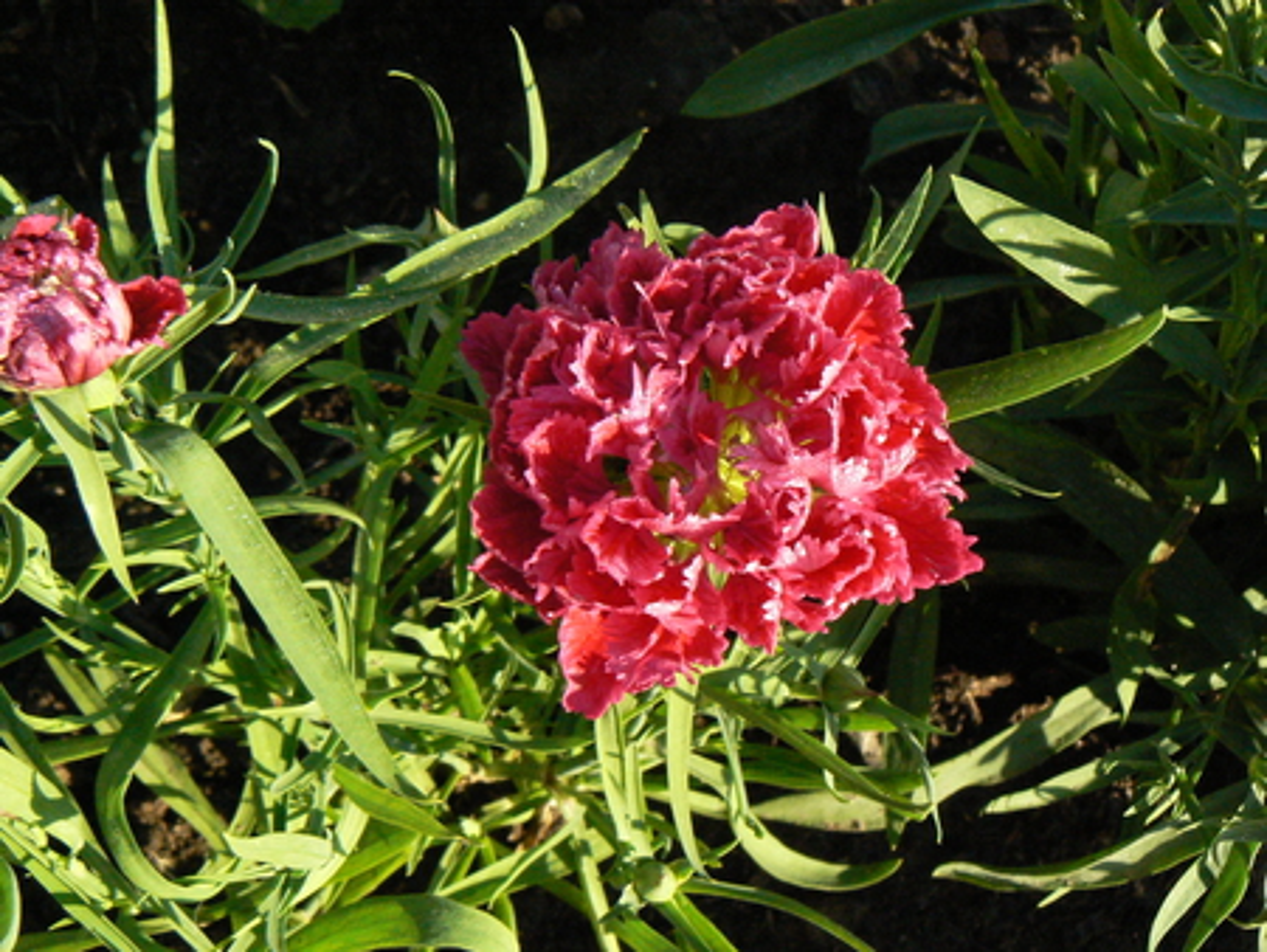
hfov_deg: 37.5
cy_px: 476
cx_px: 634
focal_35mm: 51
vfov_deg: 28.6
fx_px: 1868
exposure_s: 1/500
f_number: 8
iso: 400
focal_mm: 8.6
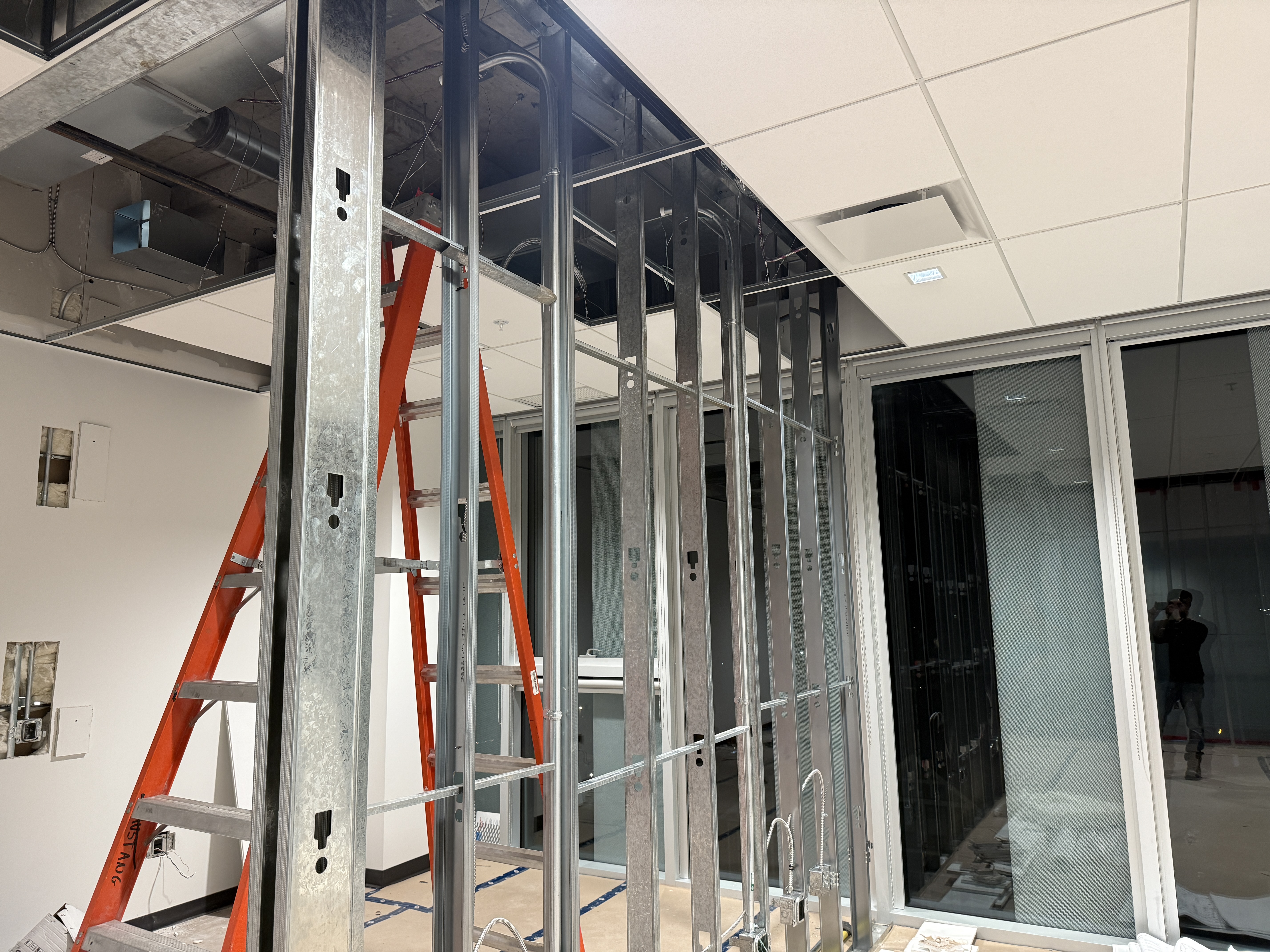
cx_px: 635
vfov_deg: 56.8
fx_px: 881
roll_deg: +1.1
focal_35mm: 24
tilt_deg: +8.2
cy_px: 476
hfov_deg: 71.6
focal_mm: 6.76
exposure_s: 1/60
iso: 200
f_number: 1.78
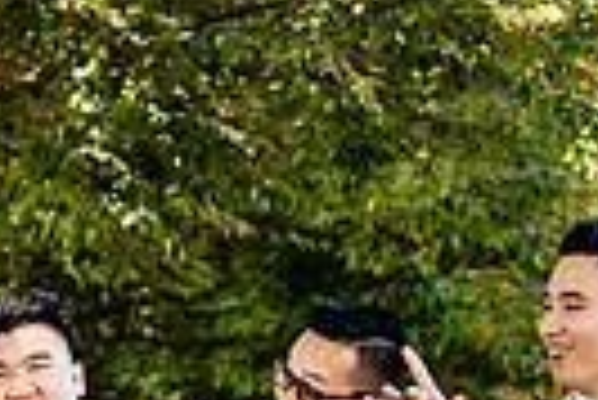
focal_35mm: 153
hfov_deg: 13.2
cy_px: 690
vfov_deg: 8.7
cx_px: 13
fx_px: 2544
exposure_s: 1/200
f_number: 2
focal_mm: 35
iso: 100
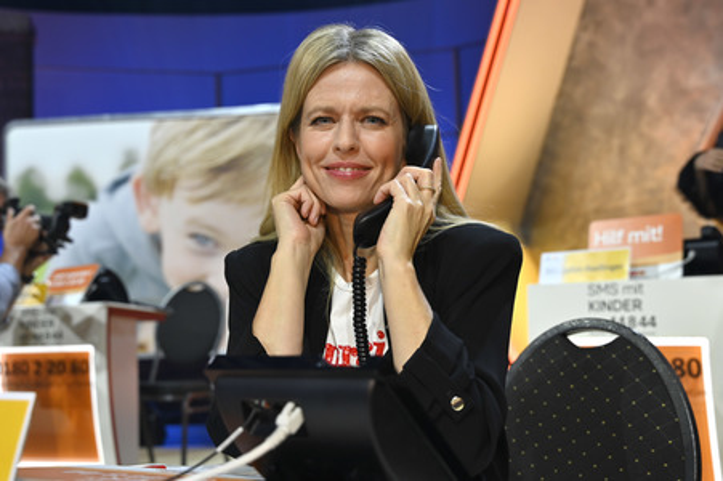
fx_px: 823
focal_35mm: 41
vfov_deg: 32.6
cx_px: 362
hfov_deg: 47.4
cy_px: 240
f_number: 4
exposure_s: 1/200
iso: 800
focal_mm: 41
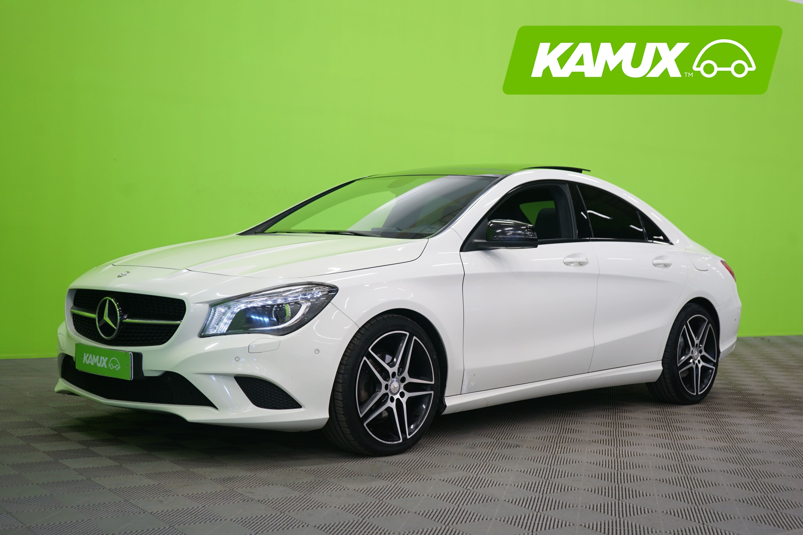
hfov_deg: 41.9
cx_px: 402
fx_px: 1048
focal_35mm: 47
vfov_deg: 28.6
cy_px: 268
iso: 400
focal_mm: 47
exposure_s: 1/10
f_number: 4.5
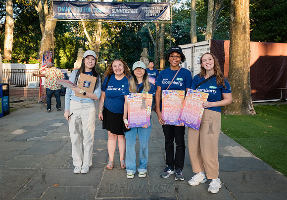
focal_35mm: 33
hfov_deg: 56.7
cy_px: 93
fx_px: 266
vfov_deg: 41.3
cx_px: 145
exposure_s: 1/400
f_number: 5
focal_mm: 26
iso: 2000
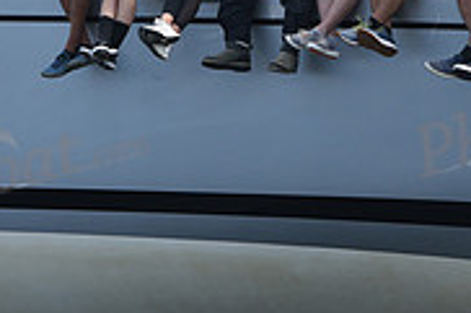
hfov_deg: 3.2
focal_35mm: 638
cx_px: 285
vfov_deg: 2.2
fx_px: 8339
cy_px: 12
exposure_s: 1/1000
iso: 250
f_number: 6.3
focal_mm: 200
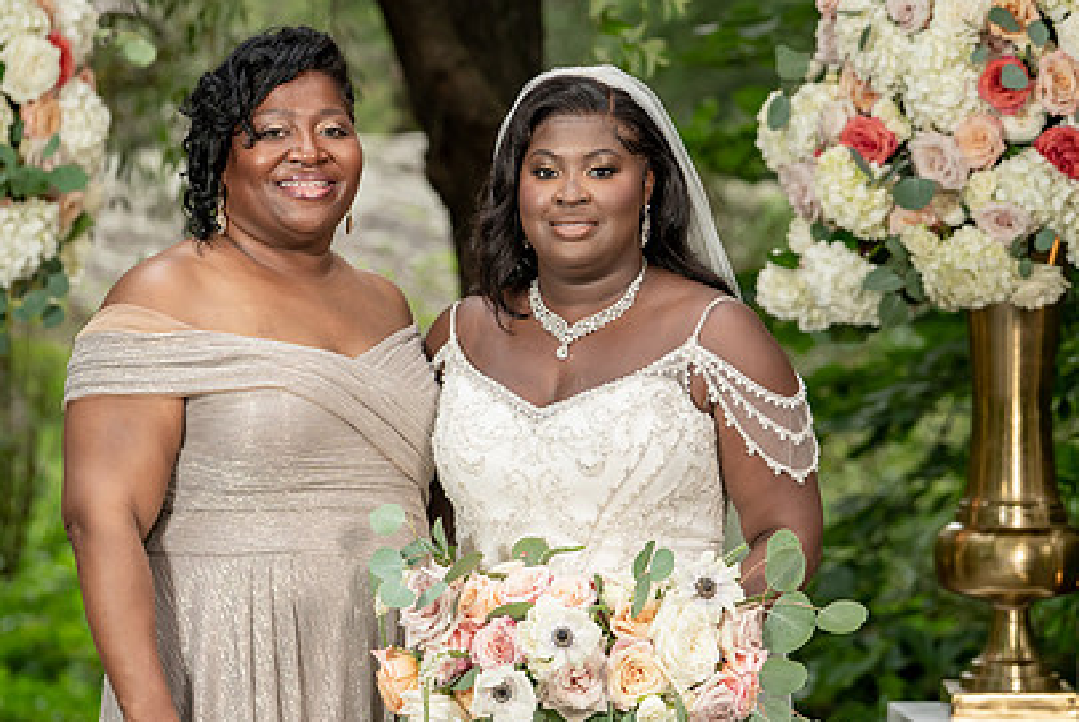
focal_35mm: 164
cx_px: 543
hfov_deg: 12.5
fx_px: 4921
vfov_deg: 8.4
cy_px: 397
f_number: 4
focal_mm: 100
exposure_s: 1/200
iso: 640
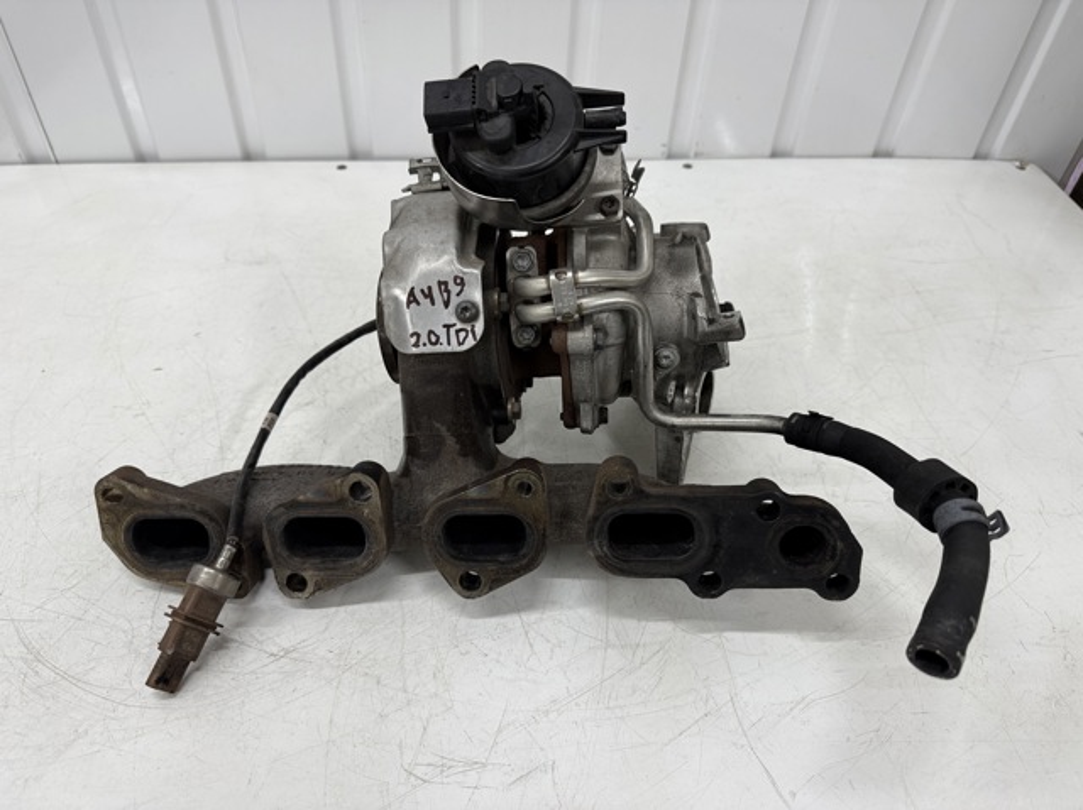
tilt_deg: -44.1
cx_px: 542
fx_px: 750
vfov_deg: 56.8
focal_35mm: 24
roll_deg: -3.0
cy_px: 405
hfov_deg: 71.6
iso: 80
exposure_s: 1/100
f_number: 1.78
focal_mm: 6.76
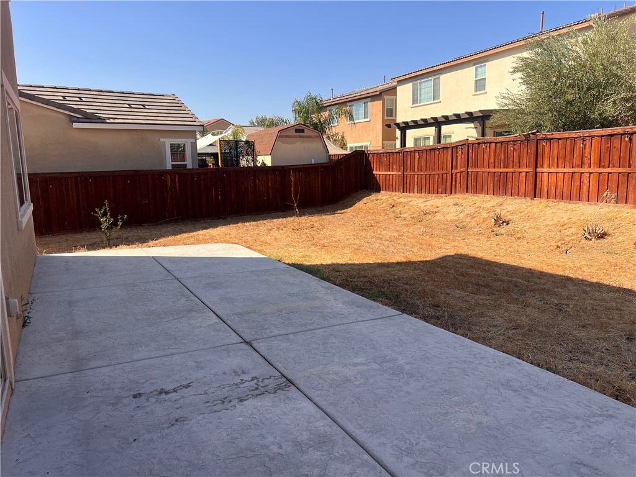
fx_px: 478
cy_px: 238
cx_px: 318
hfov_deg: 67.3
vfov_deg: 53.1
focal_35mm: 26
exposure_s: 1/2915
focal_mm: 5.7
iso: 50
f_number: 1.5
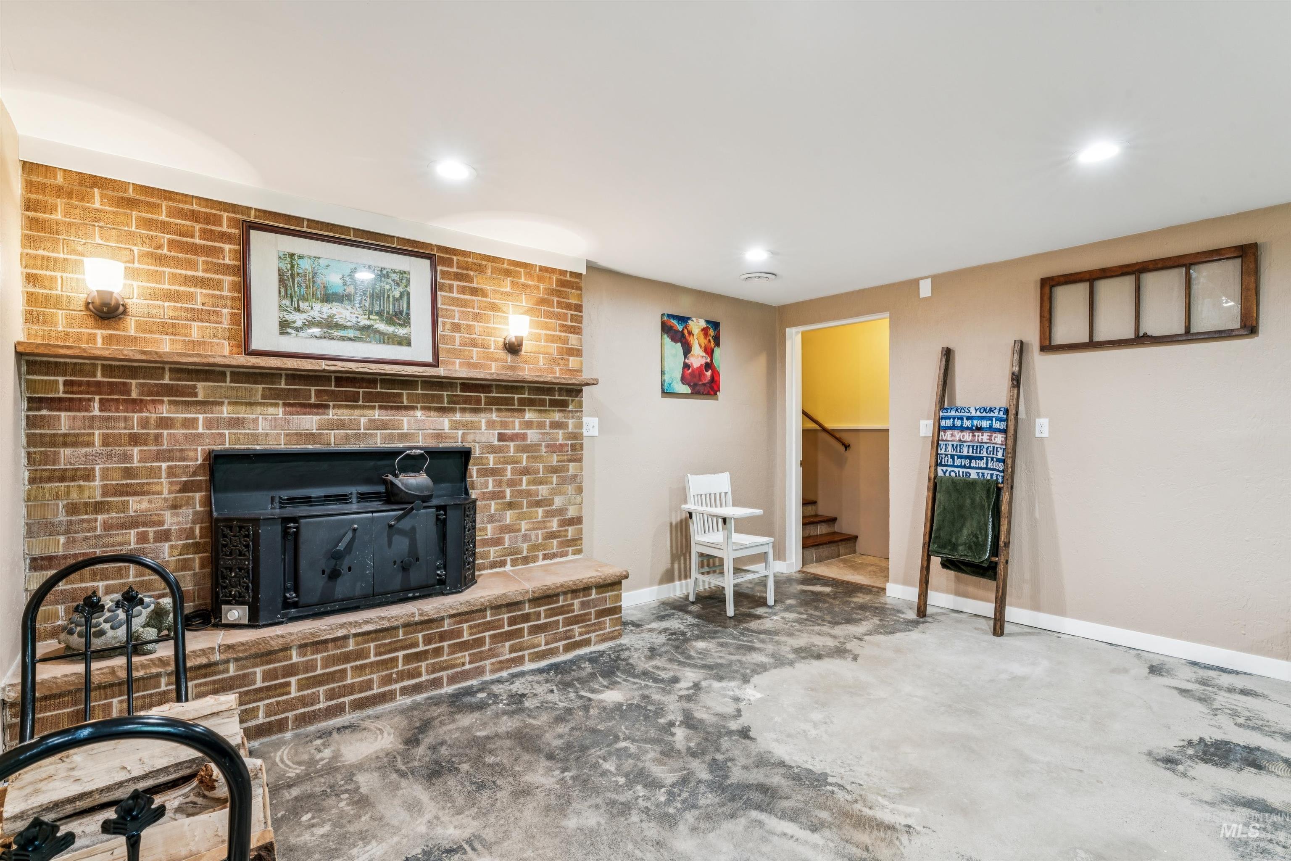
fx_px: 595
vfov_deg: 71.7
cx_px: 646
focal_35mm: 17
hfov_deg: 94.6
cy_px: 430
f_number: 13
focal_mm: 16.6
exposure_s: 1/2
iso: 400
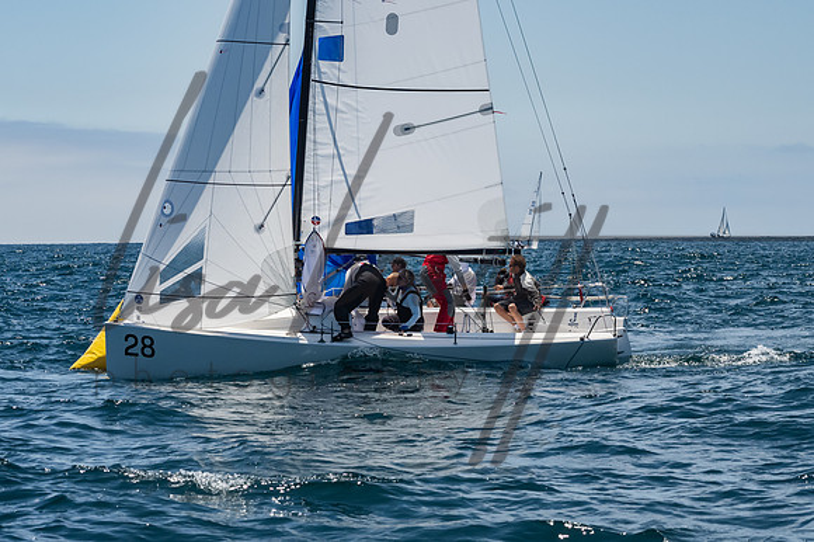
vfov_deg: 8.7
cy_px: 271
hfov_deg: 13.0
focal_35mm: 158
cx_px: 407
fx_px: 3566
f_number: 14
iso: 640
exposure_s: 1/1250
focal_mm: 102
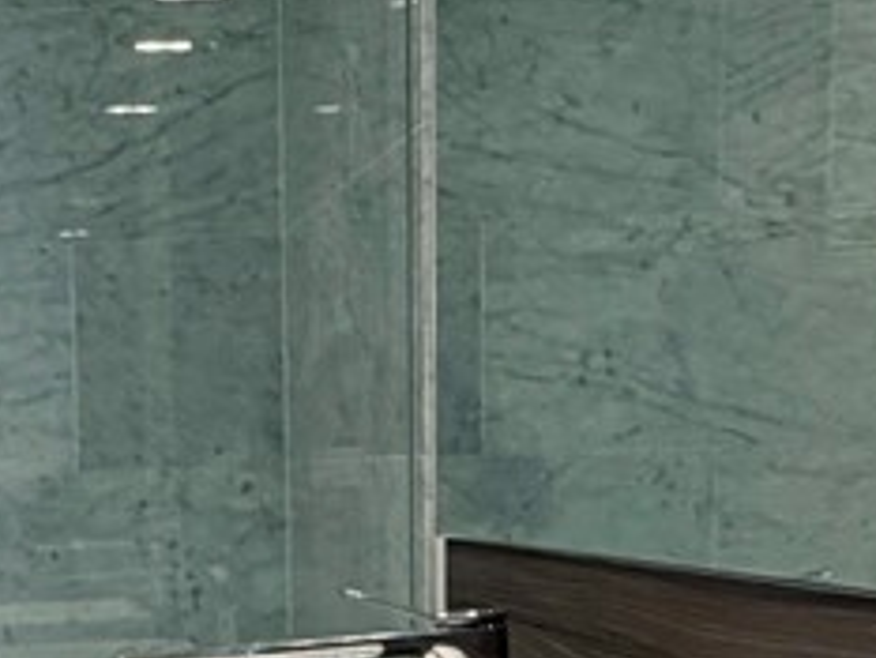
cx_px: -211
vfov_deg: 14.8
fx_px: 2431
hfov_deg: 19.1
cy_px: 846
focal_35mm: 96
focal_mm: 2.22
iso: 160
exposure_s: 1/120
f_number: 2.2
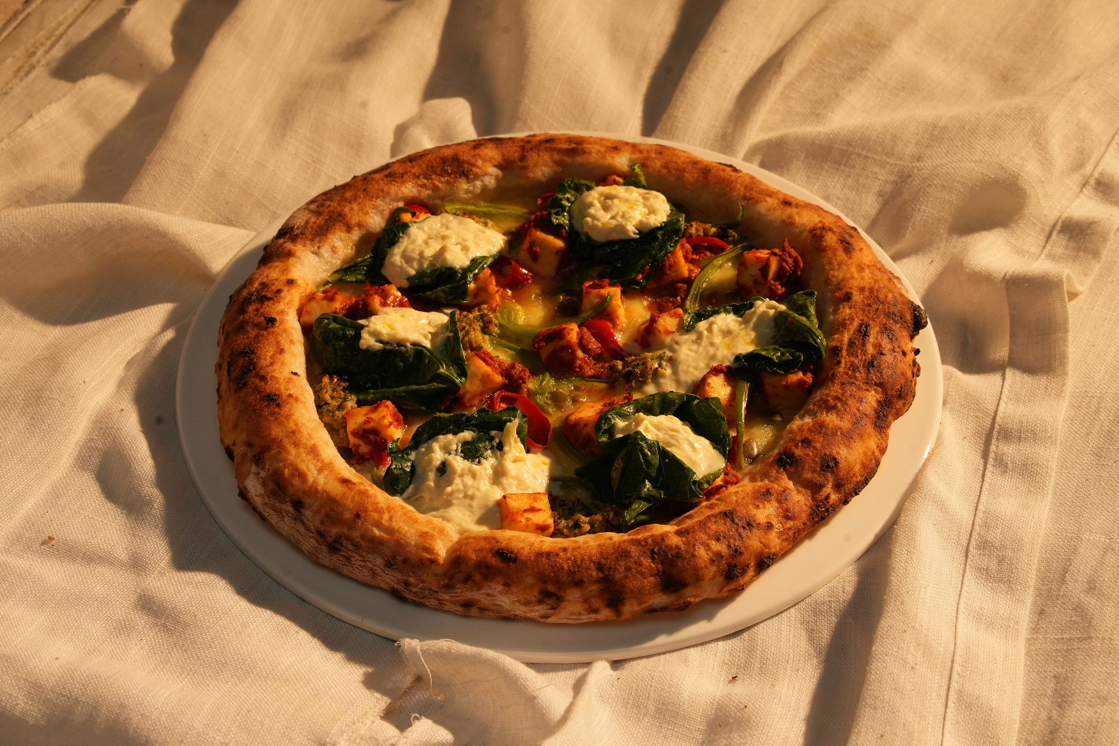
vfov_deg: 19.5
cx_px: 560
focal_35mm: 70
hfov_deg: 28.8
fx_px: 2176
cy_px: 373
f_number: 11
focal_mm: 70
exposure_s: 1/125
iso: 1250
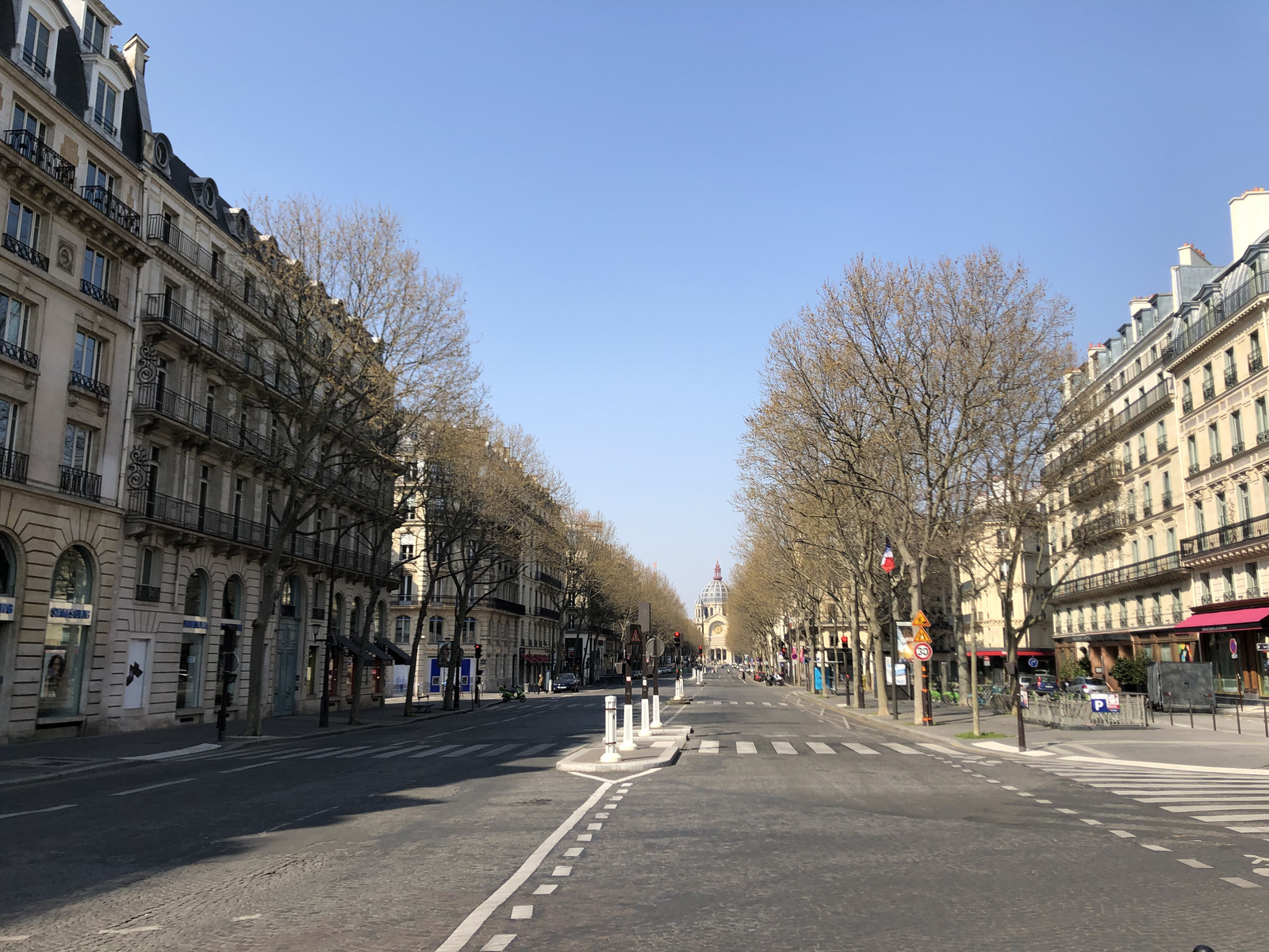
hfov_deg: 63.4
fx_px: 1026
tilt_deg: +9.8
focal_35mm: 28
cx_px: 634
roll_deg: +0.6
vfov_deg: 49.7
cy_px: 476
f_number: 1.8
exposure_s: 1/1675
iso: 20
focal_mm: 4
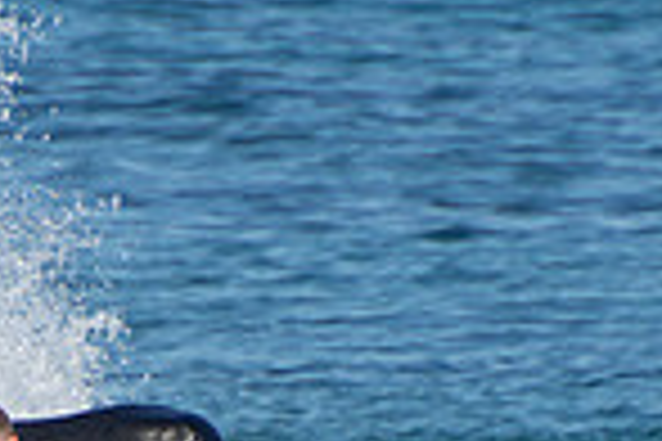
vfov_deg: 0.6
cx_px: 108
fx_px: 43394
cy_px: 722
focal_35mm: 2360
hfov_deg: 0.9
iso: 280
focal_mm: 400
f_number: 5.6
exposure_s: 1/1250
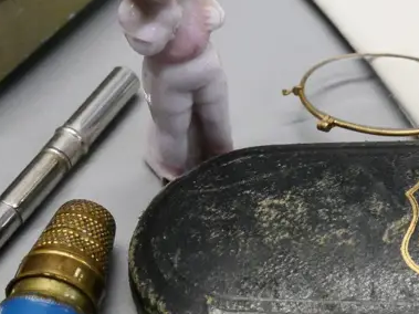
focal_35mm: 81
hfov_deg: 23.5
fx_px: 980
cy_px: 212
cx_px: 383
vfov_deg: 18.1
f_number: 5
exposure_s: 1/250
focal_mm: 15
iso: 3200
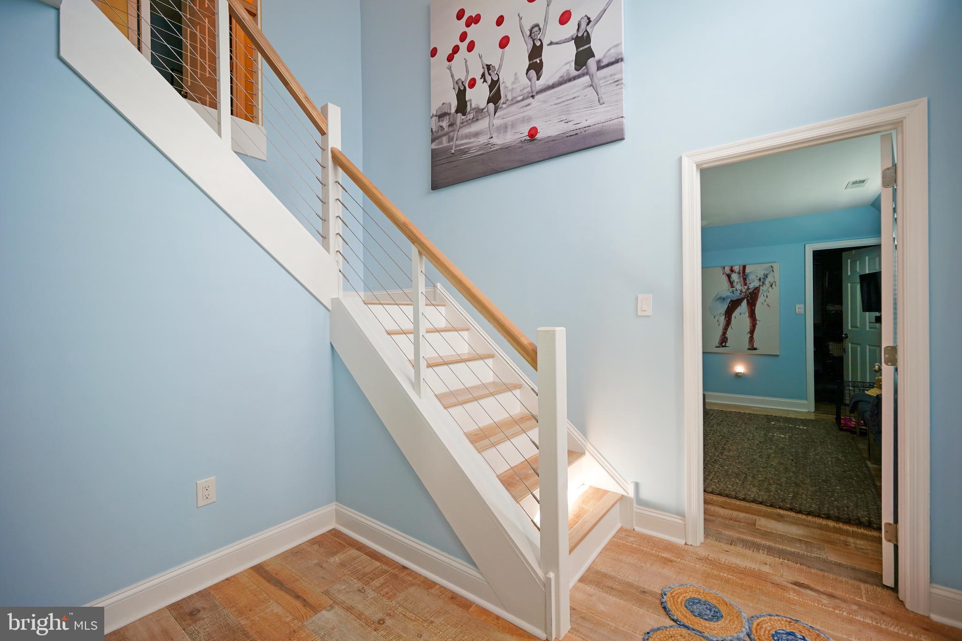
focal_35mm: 15
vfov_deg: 77.3
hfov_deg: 100.4
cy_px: 320
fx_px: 401
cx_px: 481
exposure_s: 1/30
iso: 160
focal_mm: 10
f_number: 2.8
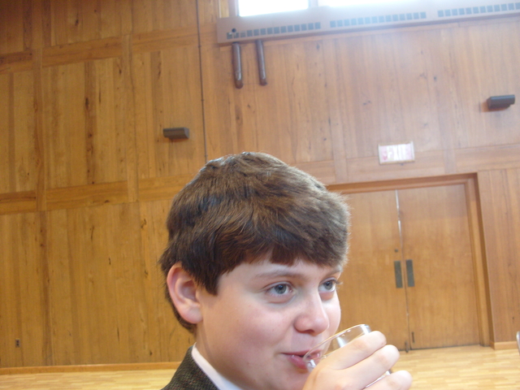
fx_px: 526
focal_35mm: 35
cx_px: 260
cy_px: 195
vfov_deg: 40.7
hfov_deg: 52.6
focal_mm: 7.8
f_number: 2.8
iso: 200
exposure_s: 1/20
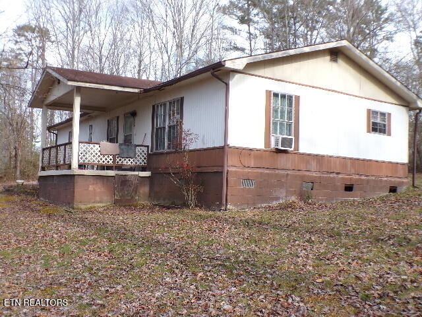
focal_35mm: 37
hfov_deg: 50.1
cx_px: 211
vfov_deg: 38.7
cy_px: 158
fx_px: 451
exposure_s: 1/140
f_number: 4.9
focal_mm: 6.6
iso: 100
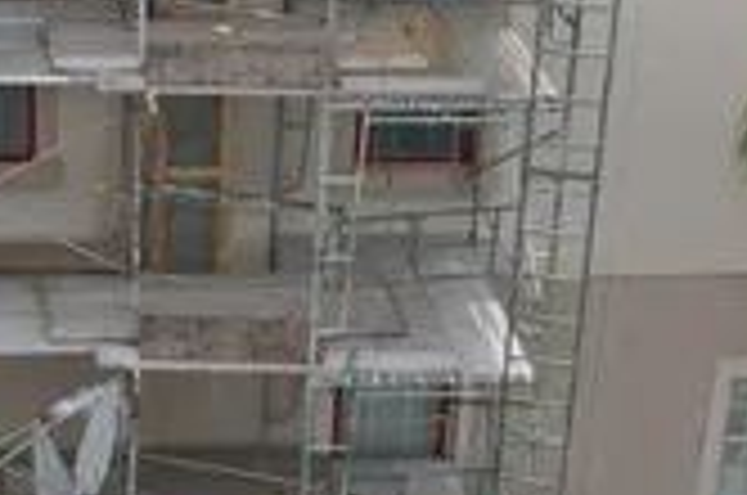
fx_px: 1926
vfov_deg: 14.6
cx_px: 58
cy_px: 101
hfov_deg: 21.4
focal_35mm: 93
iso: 150
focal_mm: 8.38
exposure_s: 1/2500
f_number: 2.8
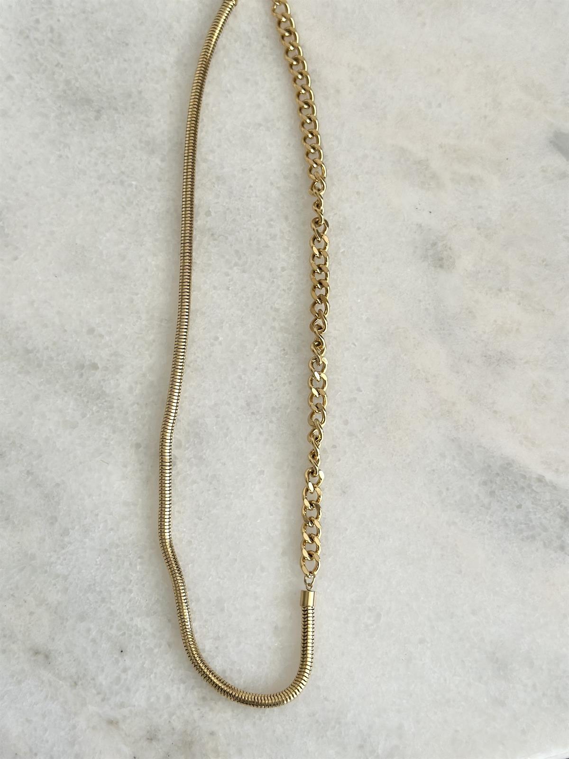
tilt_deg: -79.3
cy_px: 380
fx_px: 1052
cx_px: 284
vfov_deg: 39.7
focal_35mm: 48
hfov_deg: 30.3
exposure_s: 1/60
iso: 200
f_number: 1.78
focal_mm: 6.86
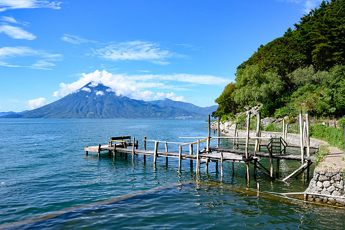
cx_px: 172
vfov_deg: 45.7
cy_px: 115
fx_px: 273
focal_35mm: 28
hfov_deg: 64.5
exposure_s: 1/160
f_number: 22
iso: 800
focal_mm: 28.5
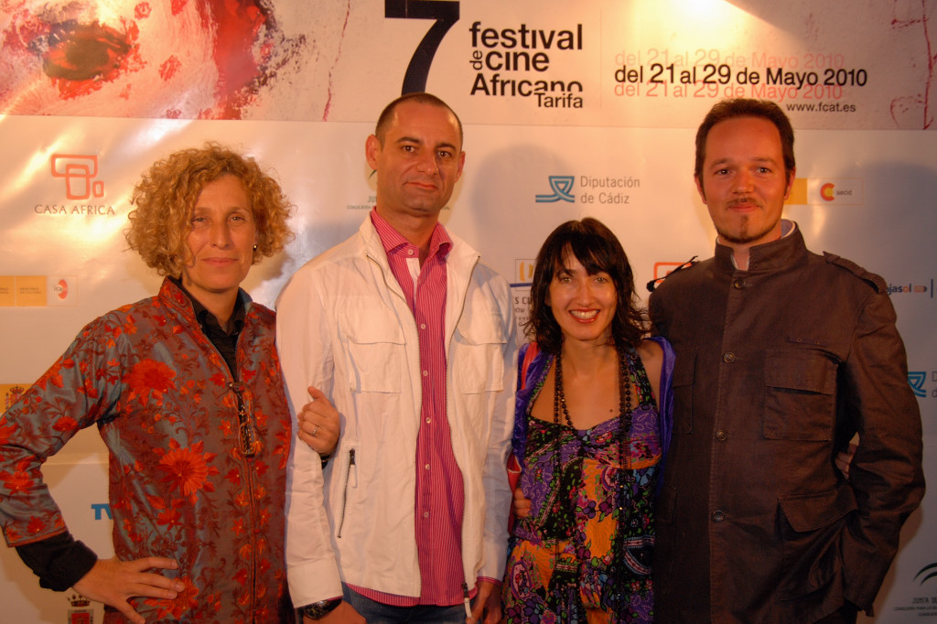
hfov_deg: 43.6
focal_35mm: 45
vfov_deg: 29.8
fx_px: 1171
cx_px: 468
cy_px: 312
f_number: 4
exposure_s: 1/125
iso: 400
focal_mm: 30
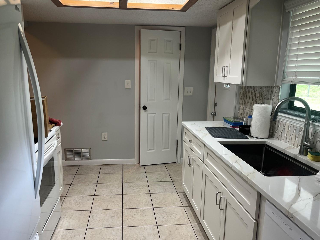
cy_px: 121
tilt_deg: -12.2
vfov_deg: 49.7
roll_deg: -0.5
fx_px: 259
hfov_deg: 63.4
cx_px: 150
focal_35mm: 28
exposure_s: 1/60
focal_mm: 5.1
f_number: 1.6
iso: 64
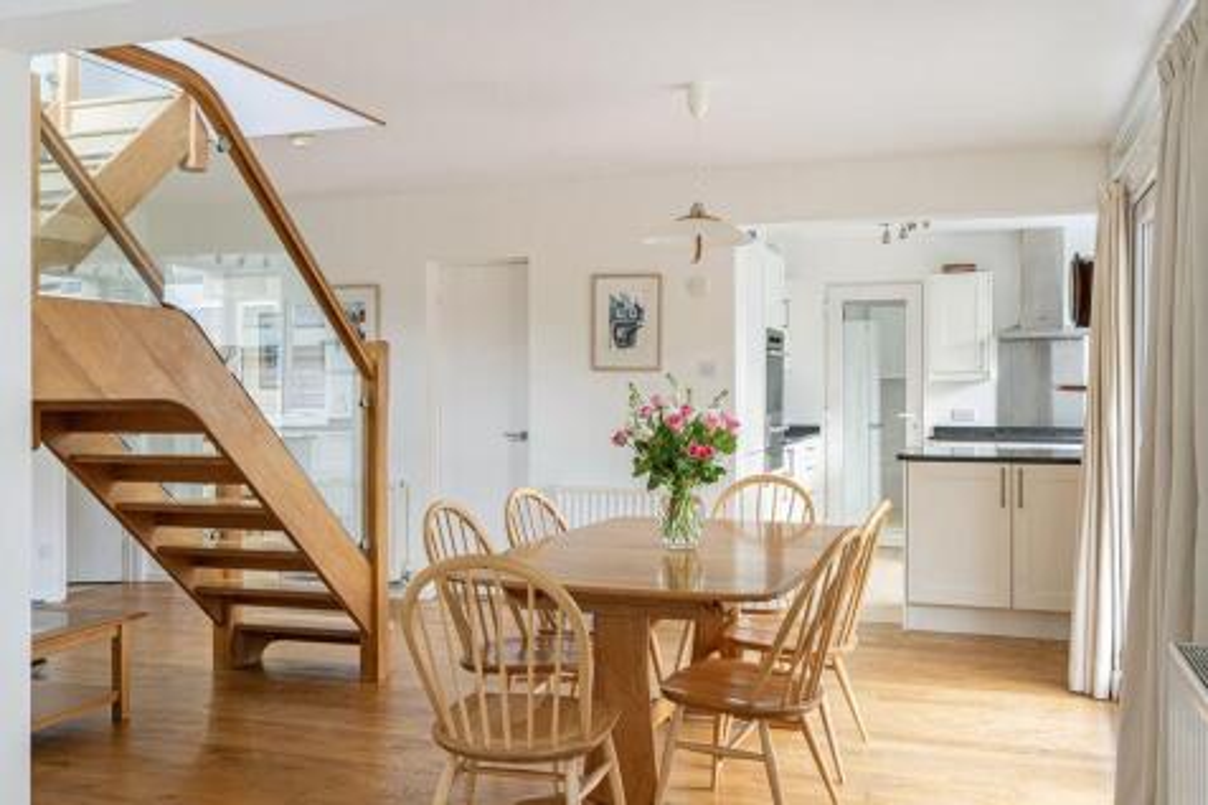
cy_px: 402
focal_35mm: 32
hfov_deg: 58.7
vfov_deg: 41.1
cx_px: 604
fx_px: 1073
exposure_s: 1/6
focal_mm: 32
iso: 100
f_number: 8
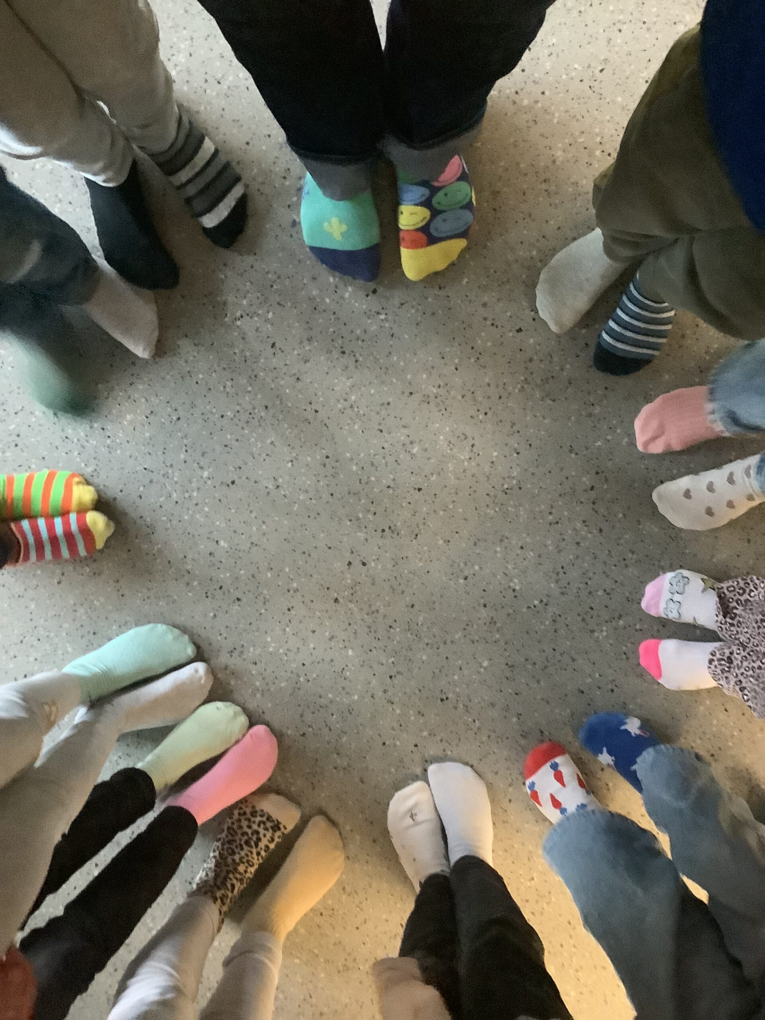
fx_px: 913
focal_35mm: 31
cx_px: 382
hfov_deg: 45.4
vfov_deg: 58.4
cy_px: 510
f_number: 2.4
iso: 800
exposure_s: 1/20
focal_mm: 3.3
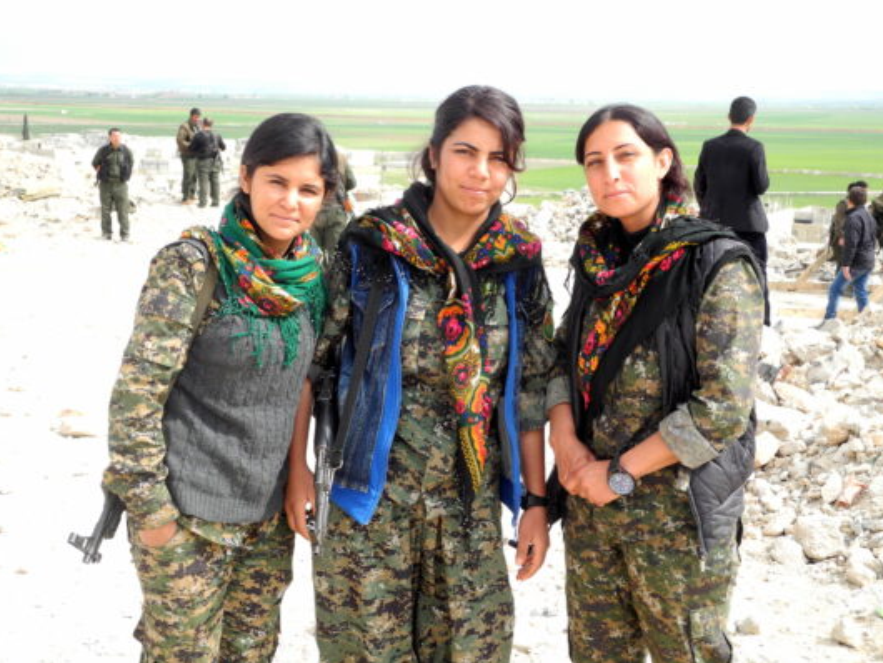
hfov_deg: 34.3
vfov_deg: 26.1
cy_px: 329
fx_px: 1429
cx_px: 445
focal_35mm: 56
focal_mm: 11.8
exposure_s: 1/343
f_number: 3.5
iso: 100
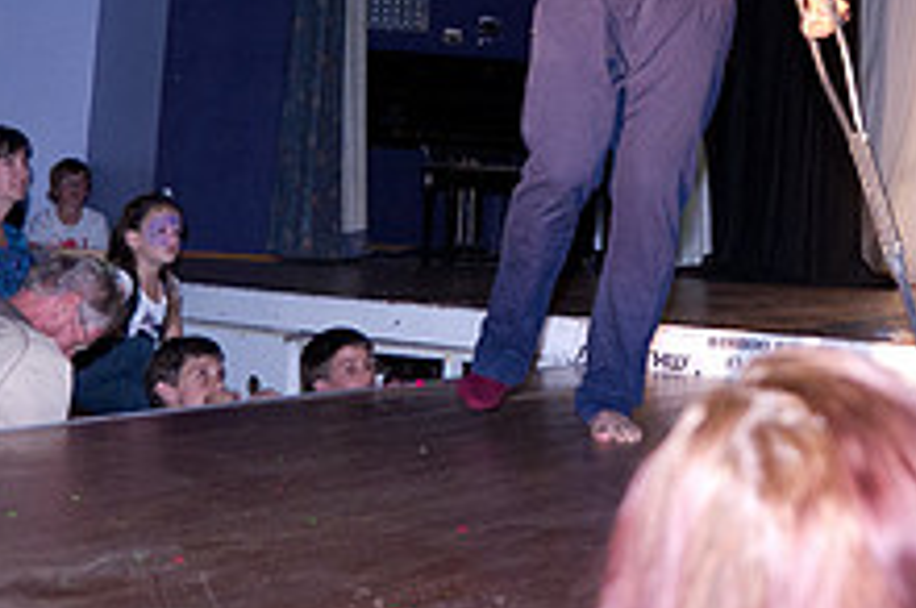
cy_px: -148
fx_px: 2210
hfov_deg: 23.2
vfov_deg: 15.0
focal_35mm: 87
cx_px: 658
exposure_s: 1/160
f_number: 2.8
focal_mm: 21.88
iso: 1600
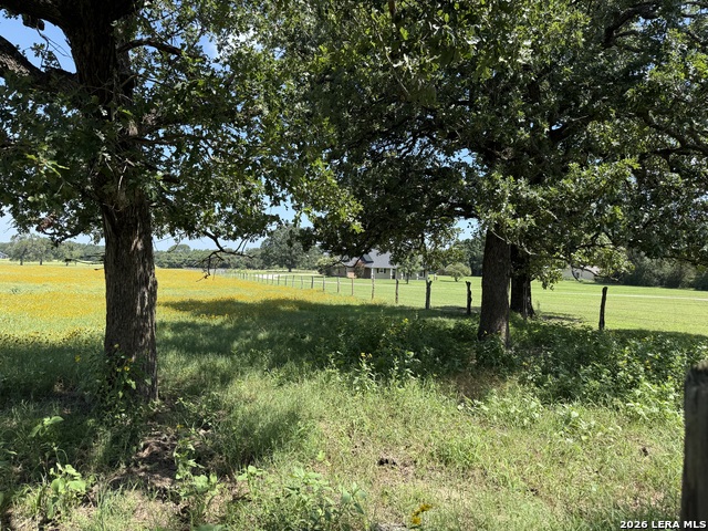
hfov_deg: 71.6
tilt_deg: -0.9
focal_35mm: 24
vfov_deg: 56.8
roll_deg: -3.8
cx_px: 354
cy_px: 266
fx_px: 491
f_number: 1.78
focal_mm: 6.76
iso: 100
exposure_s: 1/1949
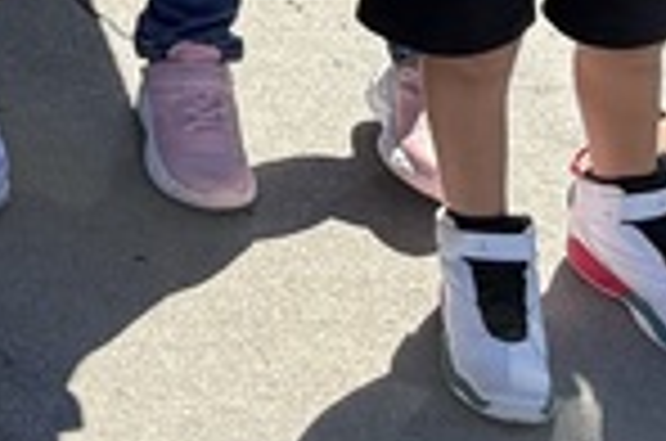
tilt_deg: -8.9
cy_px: -1228
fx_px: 3194
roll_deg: -0.2
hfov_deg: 11.0
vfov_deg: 6.6
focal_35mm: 173
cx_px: -612
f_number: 1.78
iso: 100
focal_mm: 6.76
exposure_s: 1/2525
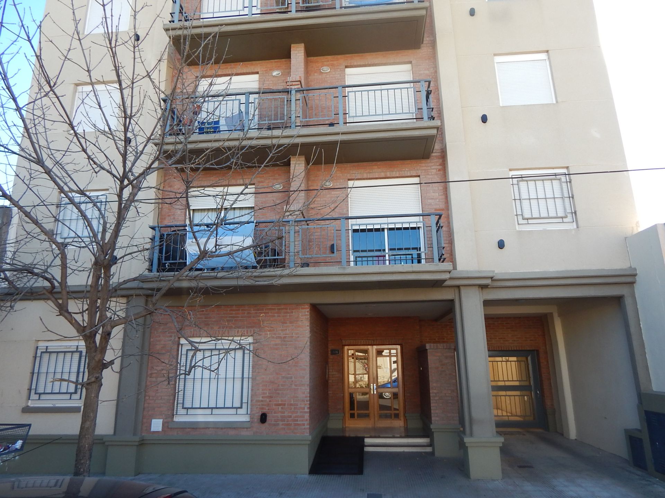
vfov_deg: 61.1
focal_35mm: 22
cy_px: 249
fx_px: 423
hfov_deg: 76.4
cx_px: 332
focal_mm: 4
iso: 125
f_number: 3
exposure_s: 1/320
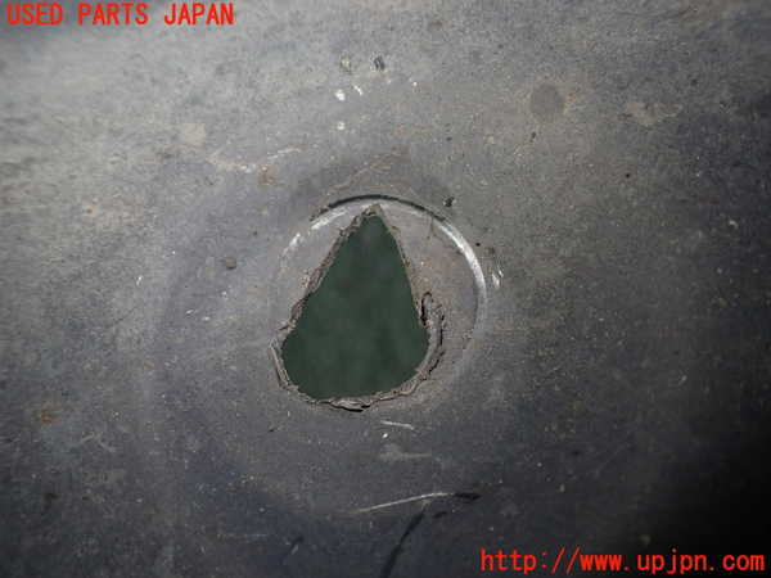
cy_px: 289
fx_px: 668
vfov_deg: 46.8
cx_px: 386
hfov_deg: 60.0
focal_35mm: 30
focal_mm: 5.4
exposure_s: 1/125
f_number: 2.3
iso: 200
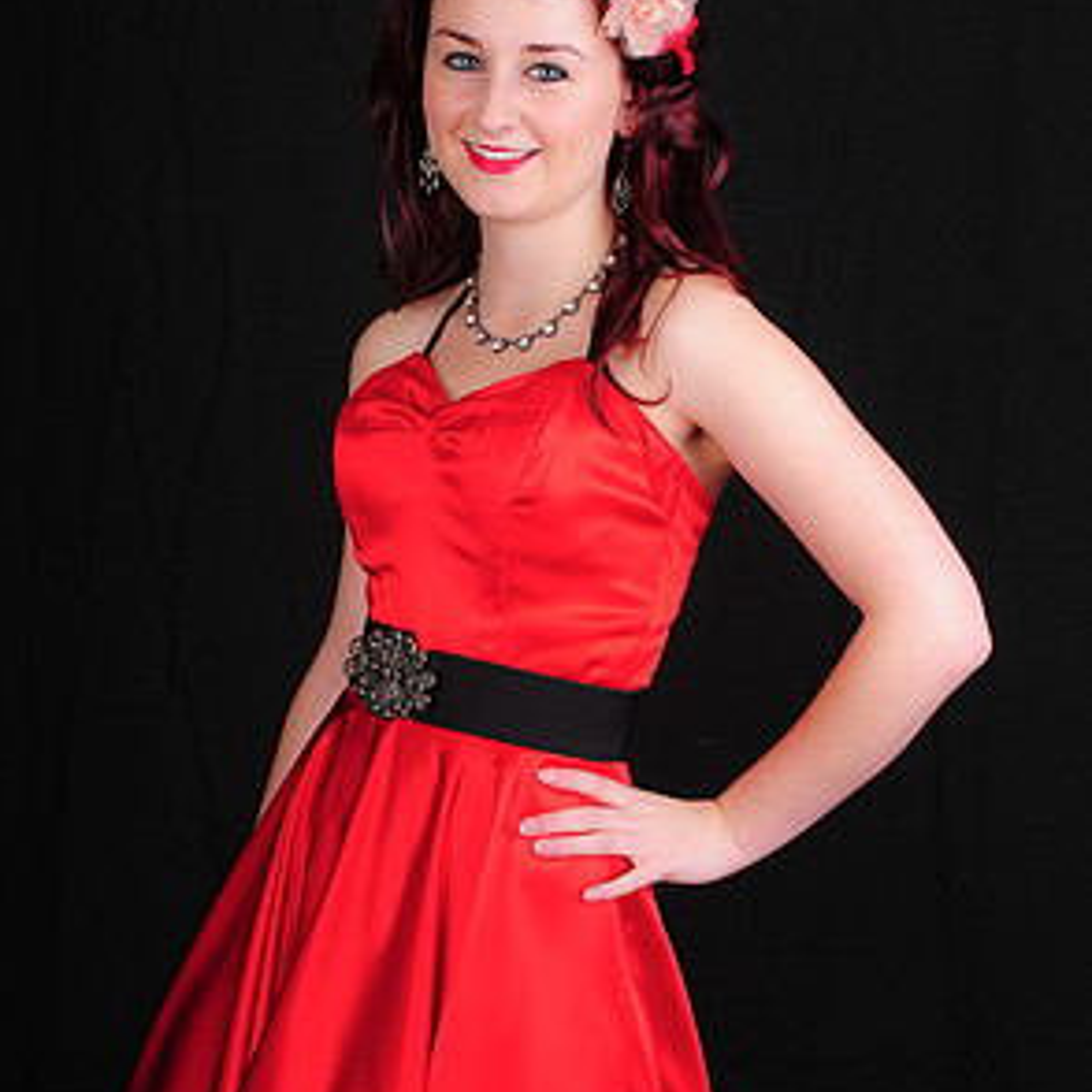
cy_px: 461
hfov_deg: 23.4
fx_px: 2641
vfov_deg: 23.3
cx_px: 540
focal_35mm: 74
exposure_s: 1/125
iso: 200
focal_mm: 38
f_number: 8
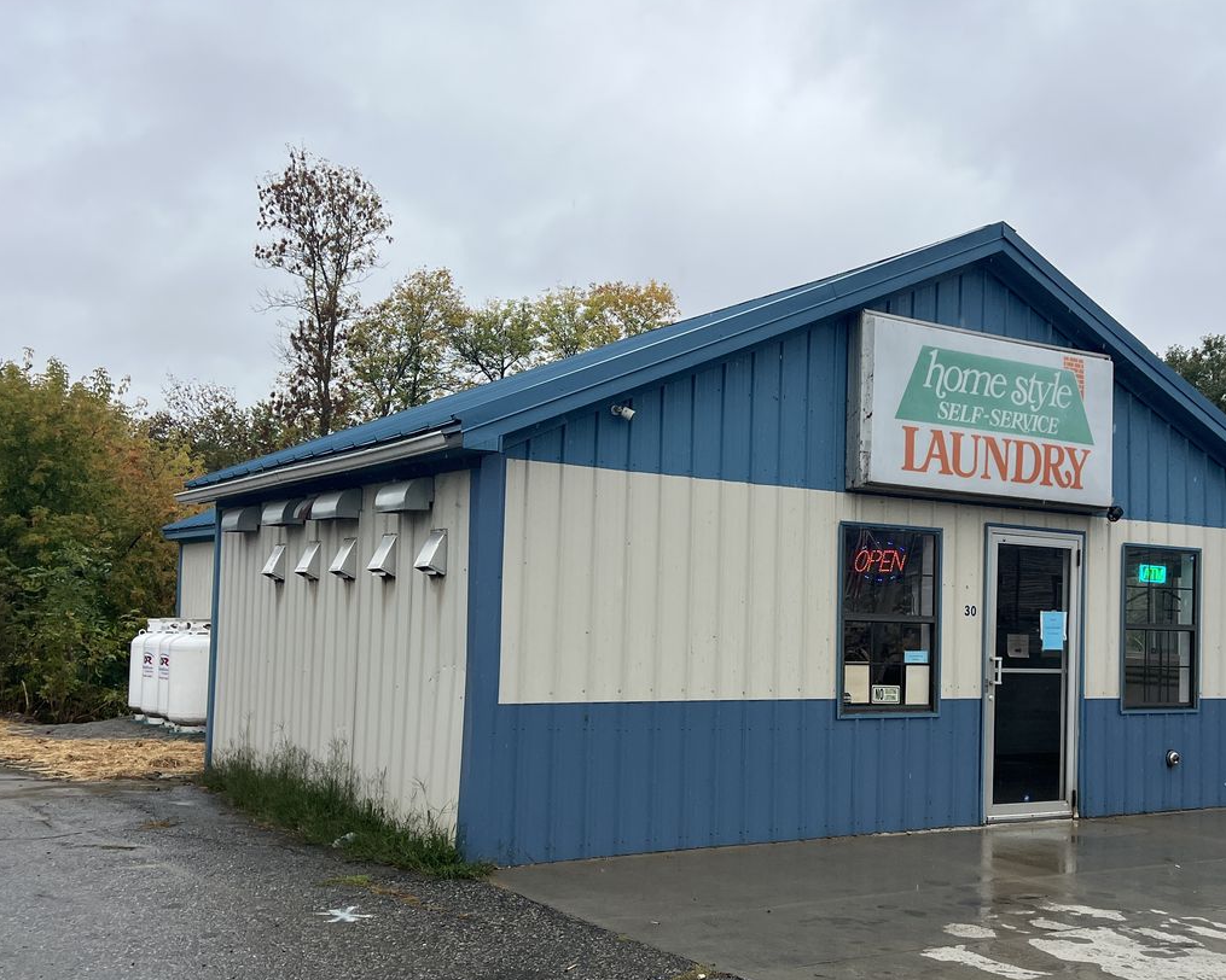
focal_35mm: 40
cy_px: 537
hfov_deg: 45.4
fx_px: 1451
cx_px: 768
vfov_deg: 37.3
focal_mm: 5.7
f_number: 1.5
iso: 50
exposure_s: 1/833
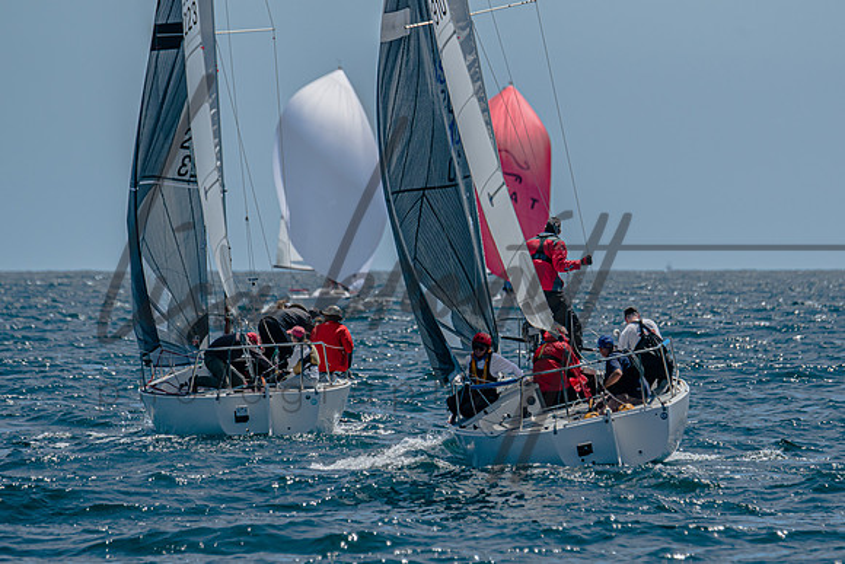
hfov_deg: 3.5
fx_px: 13955
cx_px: 521
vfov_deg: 2.3
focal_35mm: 594
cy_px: 345
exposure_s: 1/2000
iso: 200
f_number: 5.6
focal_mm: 320
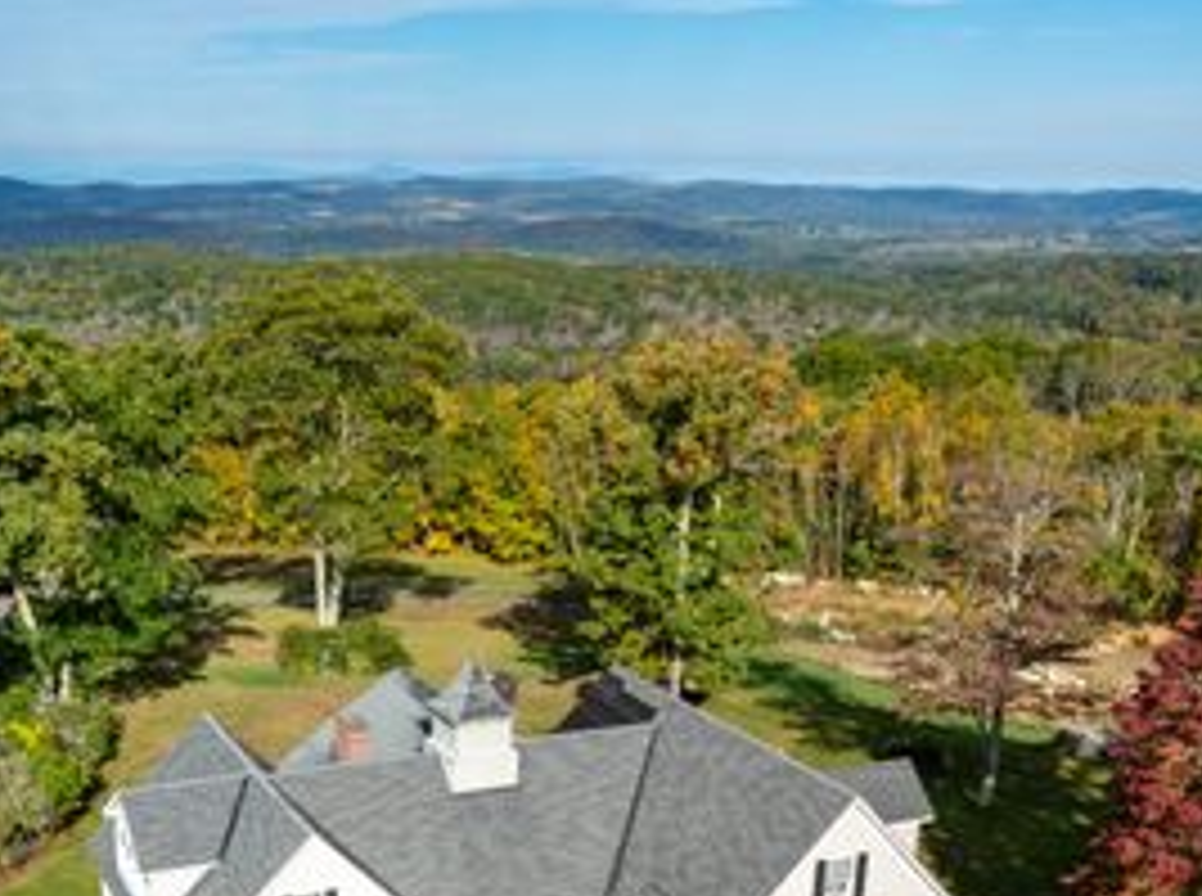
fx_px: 1559
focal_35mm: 45
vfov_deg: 31.4
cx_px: 360
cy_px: 680
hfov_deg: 41.4
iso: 100
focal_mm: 12.29
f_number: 6.3
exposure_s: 1/400
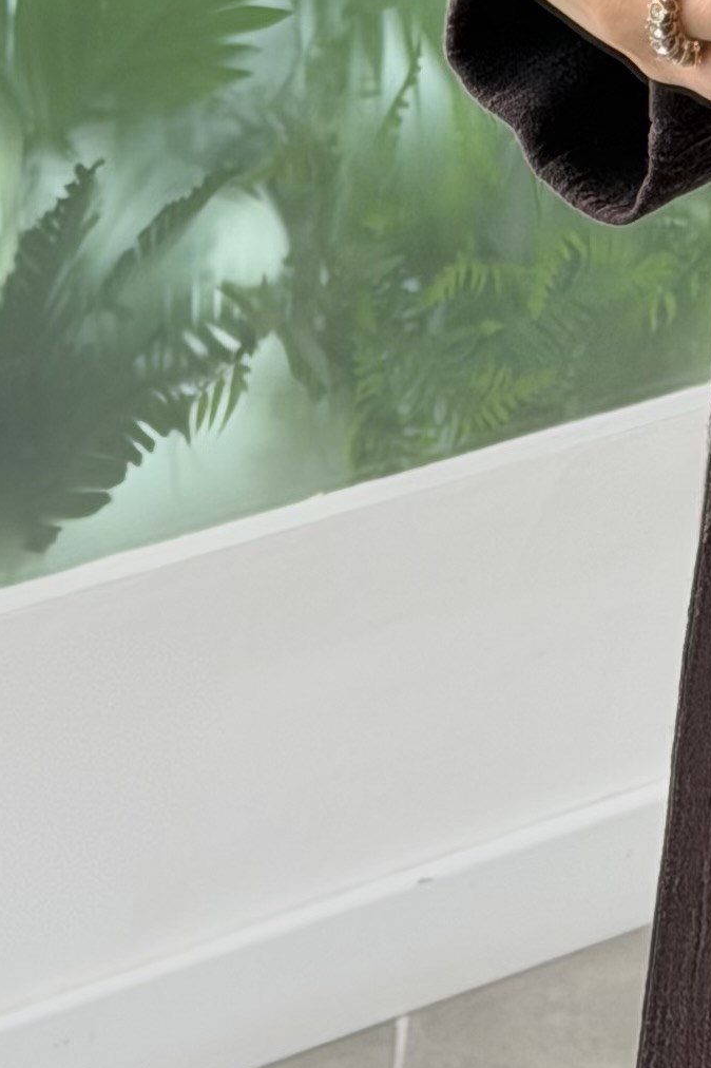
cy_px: 420
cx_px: 766
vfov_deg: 10.3
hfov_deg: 6.9
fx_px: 5899
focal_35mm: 199
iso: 80
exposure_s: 1/121
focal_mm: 6.76
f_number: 1.78
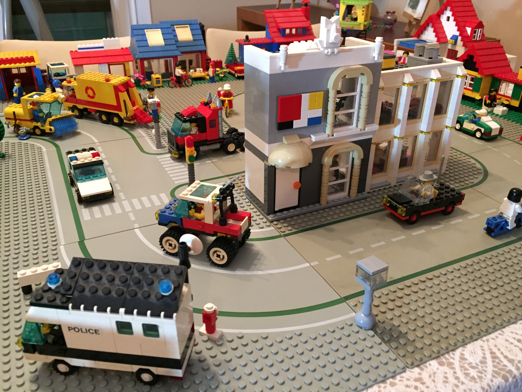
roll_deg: -0.8
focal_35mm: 29
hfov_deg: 61.7
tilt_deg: -28.3
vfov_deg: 48.2
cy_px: 196
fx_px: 437
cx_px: 261
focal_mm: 4.15
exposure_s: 1/17
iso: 500
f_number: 2.2
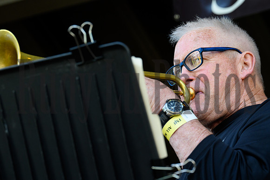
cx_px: 135
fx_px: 1162
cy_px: 90
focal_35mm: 155
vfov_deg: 8.8
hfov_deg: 13.3
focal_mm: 155
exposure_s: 1/320
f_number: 8
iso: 1600
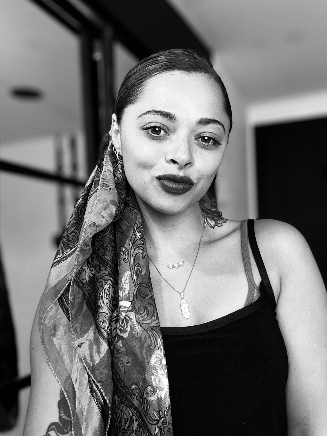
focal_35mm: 30
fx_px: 378
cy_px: 218
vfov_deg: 60.0
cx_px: 164
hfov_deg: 46.8
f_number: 1.9
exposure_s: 1/60
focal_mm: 2.69
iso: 80
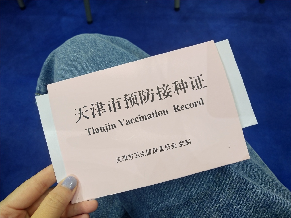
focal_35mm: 30
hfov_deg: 60.0
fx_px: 252
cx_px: 146
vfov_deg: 46.8
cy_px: 109
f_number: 1.8
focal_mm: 3.95
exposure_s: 1/100
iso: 102
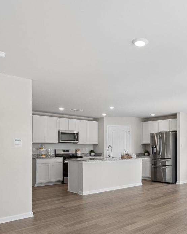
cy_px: 144
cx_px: 140
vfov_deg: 55.2
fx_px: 221
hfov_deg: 44.3
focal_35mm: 32
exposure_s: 1/80
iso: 400
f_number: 8
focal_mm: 11
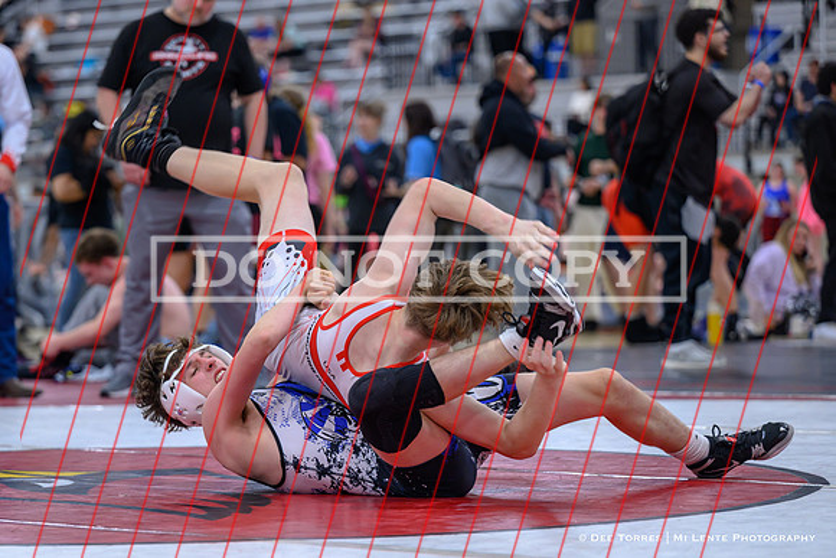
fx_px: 3241
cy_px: 360
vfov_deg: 9.8
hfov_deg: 14.7
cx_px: 294
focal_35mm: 140
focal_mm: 104
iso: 1100
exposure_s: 1/640
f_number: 2.8
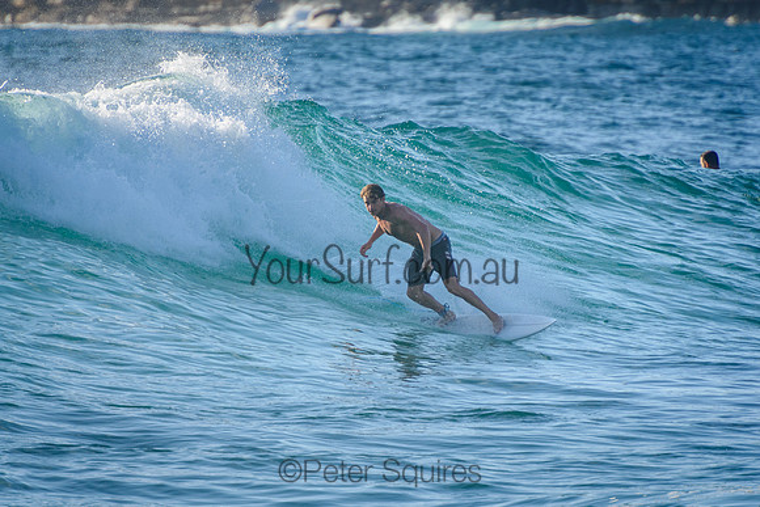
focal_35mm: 611
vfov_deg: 2.3
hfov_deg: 3.4
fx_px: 12891
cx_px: 380
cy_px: 254
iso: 450
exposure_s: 1/2000
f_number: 5.6
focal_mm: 400
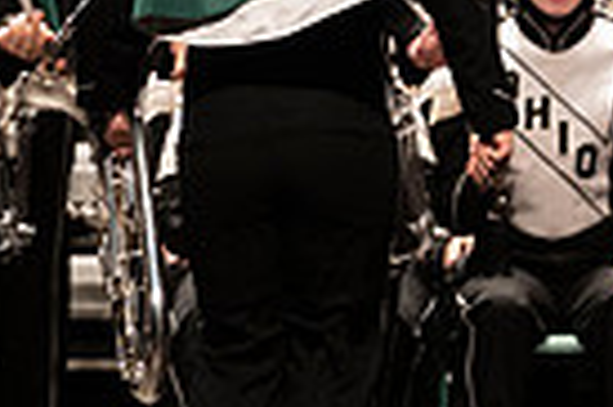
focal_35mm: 844
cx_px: 1150
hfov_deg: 2.4
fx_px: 14354
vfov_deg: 1.6
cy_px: -54
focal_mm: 200
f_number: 2.8
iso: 2500
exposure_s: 1/500
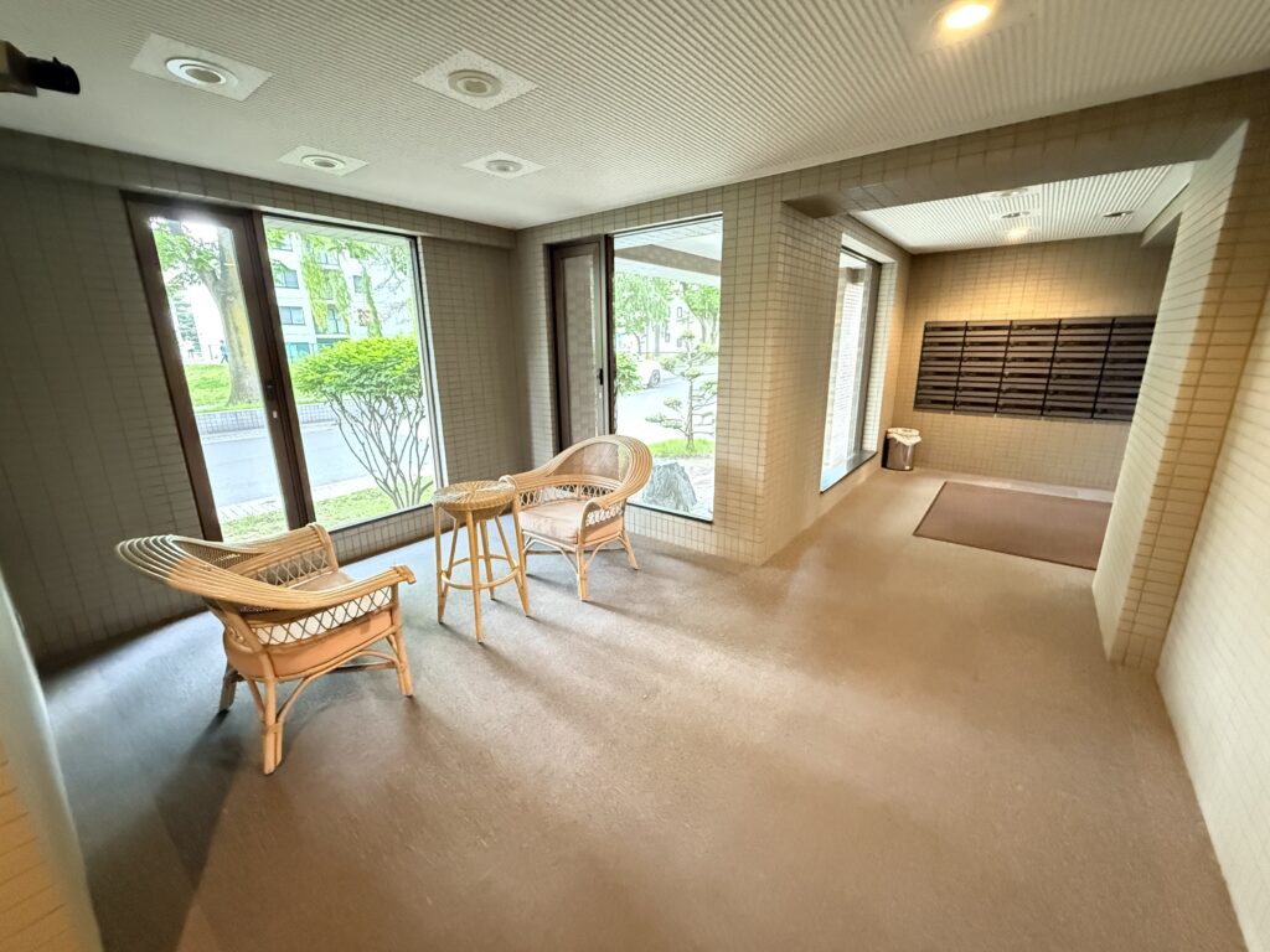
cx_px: 635
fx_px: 514
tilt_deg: -14.5
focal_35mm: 14
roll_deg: +0.1
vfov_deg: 85.7
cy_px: 476
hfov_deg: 102.1
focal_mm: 2.22
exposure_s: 1/33
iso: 1250
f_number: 2.2
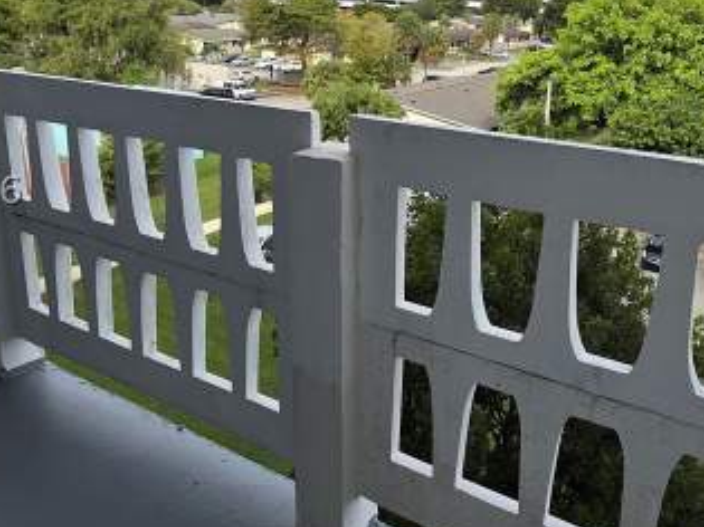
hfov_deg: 55.4
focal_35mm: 33
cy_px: 190
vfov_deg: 42.5
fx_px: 671
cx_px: 364
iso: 40
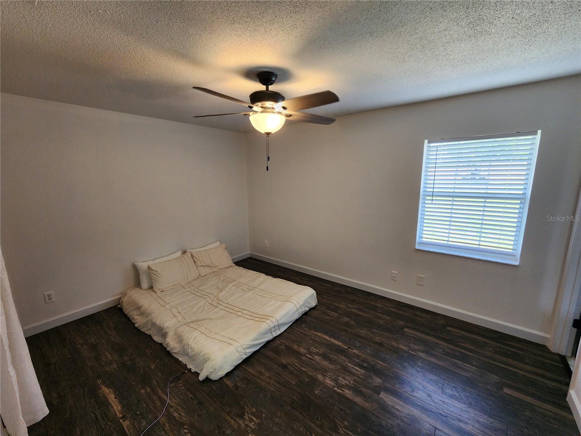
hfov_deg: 106.2
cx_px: 290
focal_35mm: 13
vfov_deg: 89.9
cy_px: 218
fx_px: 218
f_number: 2.2
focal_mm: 2.2
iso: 160
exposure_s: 1/60
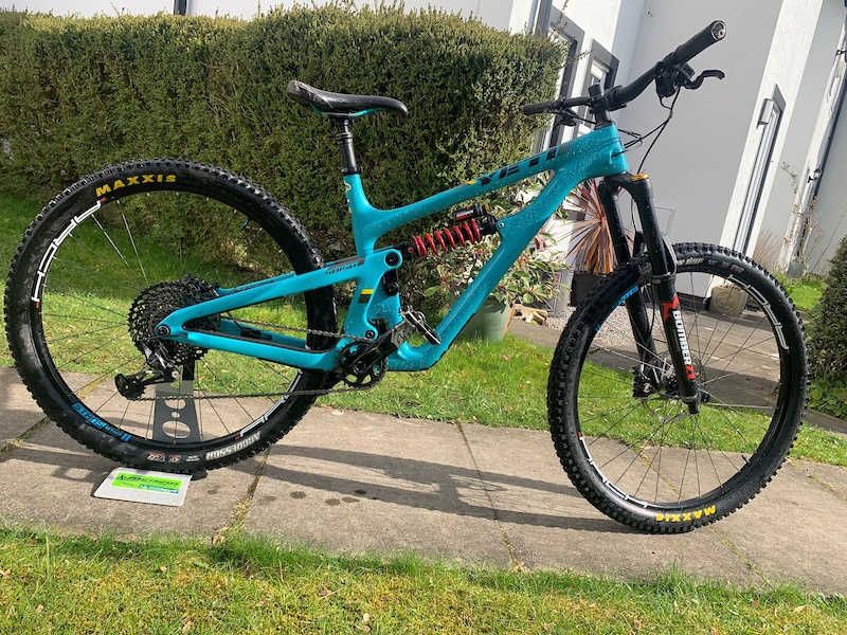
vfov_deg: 53.1
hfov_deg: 67.3
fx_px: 636
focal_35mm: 26
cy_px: 318
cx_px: 424
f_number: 1.8
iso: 25
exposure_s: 1/1149
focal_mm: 4.25
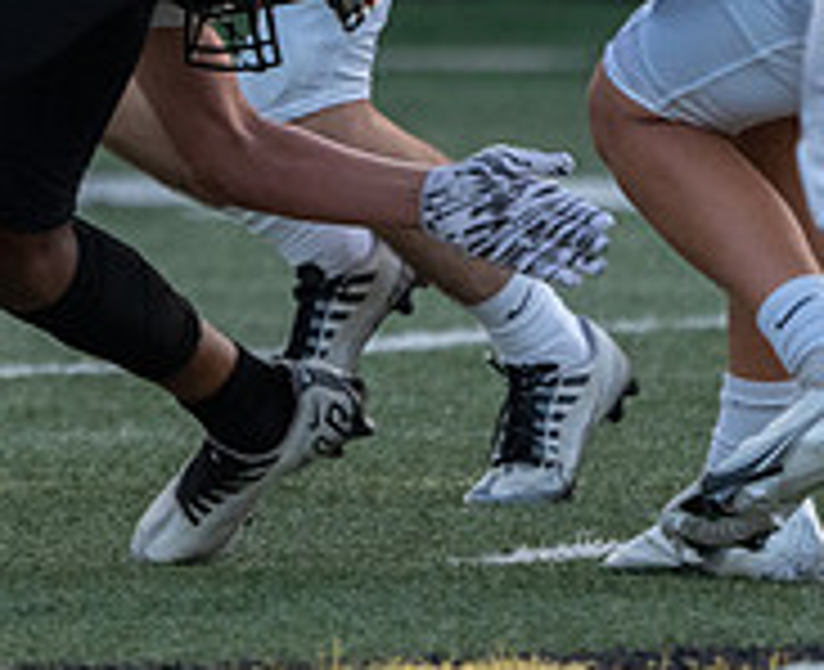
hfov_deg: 1.3
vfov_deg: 1.1
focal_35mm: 1442
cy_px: -134
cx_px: -186
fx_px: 35411
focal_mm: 370
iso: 2000
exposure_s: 1/1000
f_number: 5.6
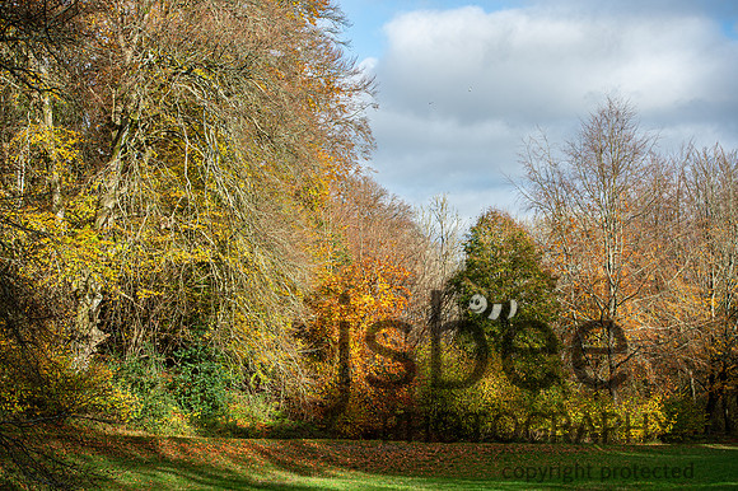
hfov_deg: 28.9
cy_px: 246
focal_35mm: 70
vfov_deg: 19.4
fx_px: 1434
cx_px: 369
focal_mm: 70
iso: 360
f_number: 6.3
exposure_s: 1/1250
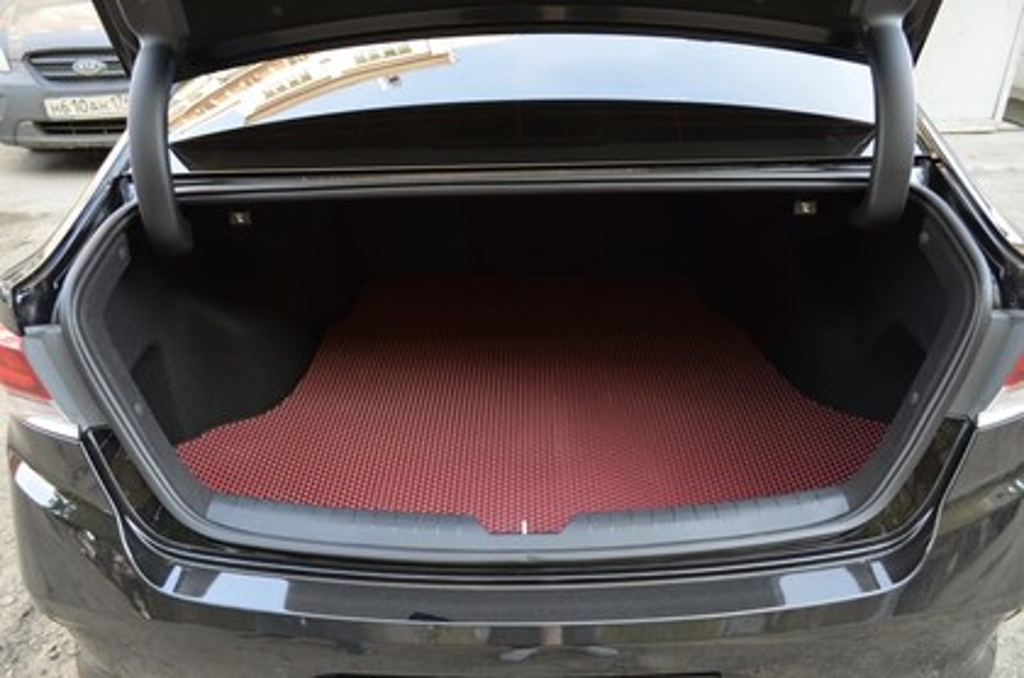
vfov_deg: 47.7
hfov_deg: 67.5
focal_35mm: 27
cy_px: 339
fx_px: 766
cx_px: 512
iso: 400
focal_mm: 18
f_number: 4.5
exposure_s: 1/80
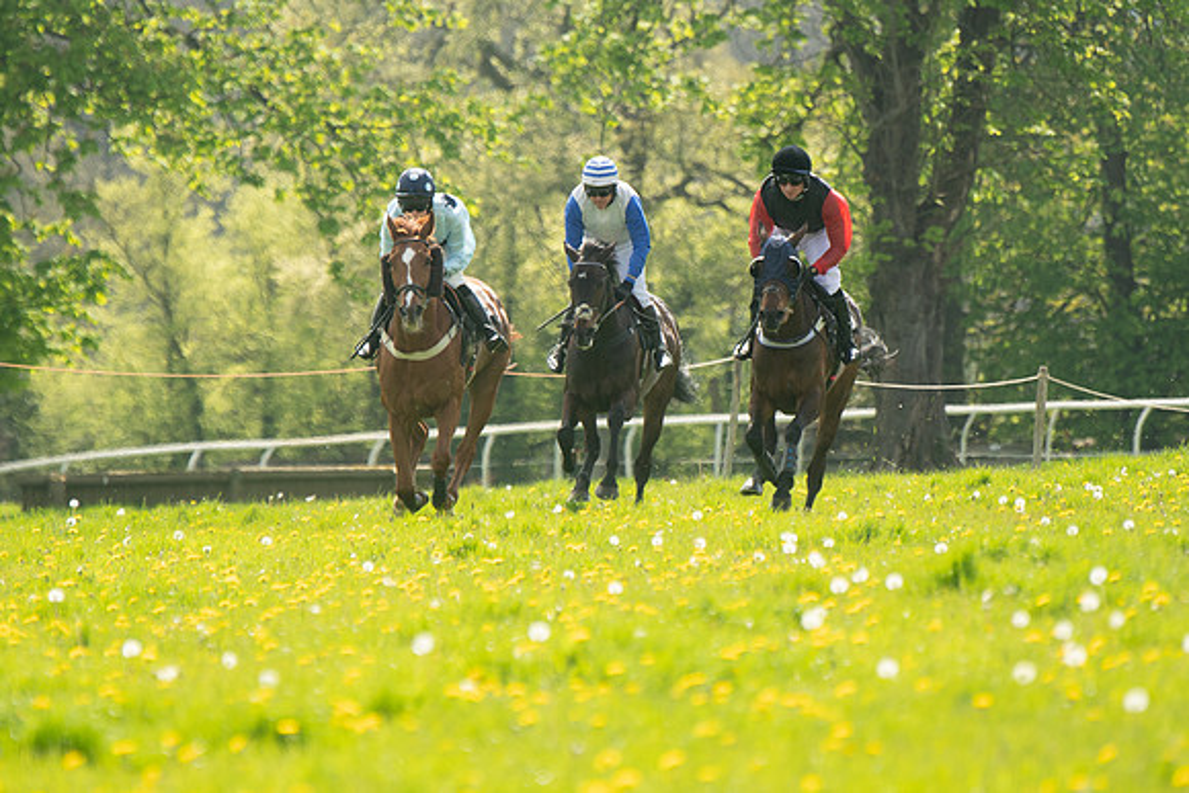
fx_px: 11892
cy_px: 396
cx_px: 594
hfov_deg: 5.7
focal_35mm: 360
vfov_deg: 3.8
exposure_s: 1/1250
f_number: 4
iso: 400
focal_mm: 240
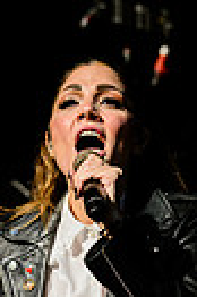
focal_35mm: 240
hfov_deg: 5.7
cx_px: 85
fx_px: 1975
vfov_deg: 8.3
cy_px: 492
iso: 200
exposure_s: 1/8000
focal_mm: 70
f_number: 4.5
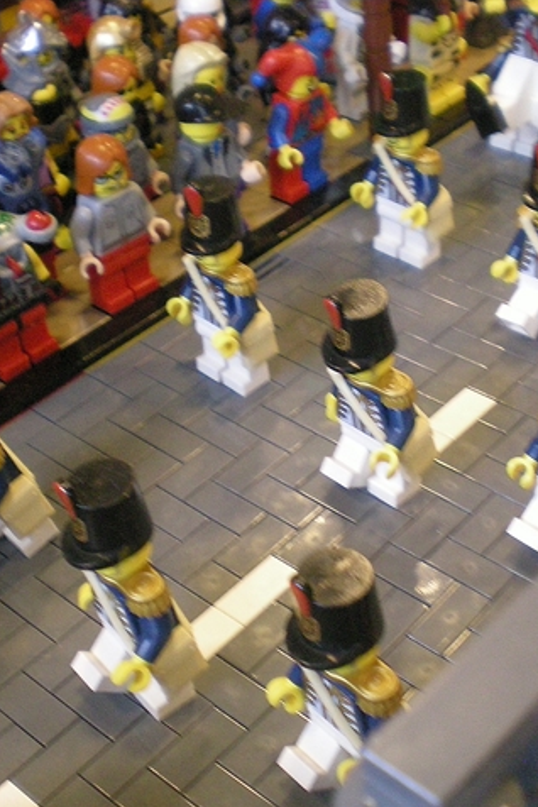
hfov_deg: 25.4
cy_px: 404
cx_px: 340
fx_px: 1188
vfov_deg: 37.5
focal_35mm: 53
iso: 400
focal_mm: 6.3
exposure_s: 1/11.6
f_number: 3.1
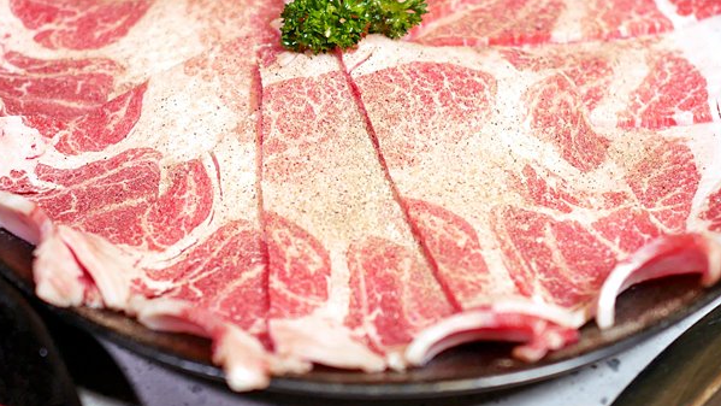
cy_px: 123
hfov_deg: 23.4
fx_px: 1740
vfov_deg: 13.3
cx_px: 351
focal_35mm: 91
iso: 200
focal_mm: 25
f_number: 1.8
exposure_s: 1/125
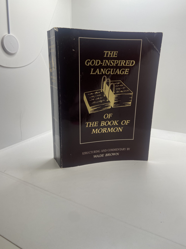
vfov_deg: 67.3
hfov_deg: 53.1
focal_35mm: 26
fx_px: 186
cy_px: 124
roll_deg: -0.9
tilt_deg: -16.6
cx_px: 93
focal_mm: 4.25
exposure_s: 1/206
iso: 32
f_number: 1.8
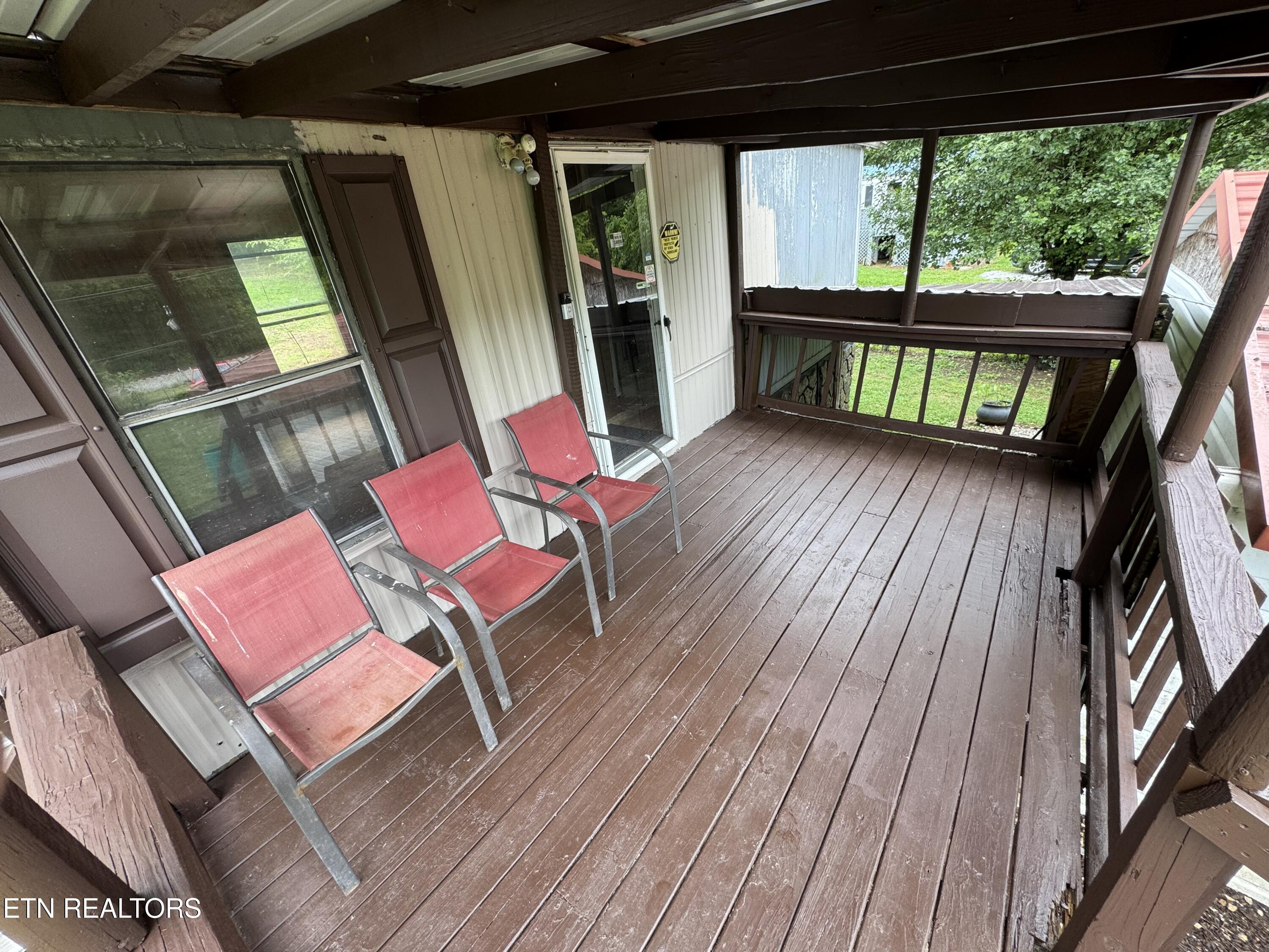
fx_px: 513
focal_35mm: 14
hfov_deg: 102.1
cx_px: 634
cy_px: 476
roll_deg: +7.4
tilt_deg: -26.9
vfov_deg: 85.7
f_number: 2.2
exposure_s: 1/99
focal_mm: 2.22
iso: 40
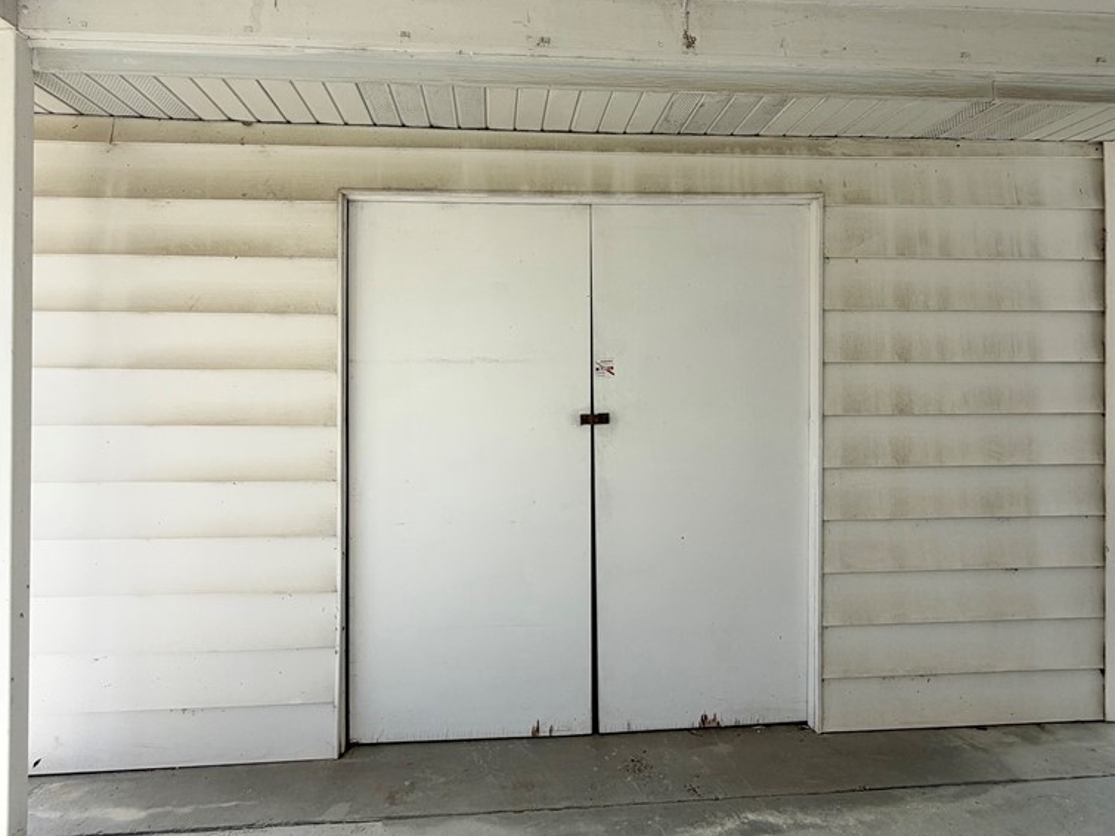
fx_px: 612
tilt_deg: +1.2
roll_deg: -0.8
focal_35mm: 19
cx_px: 558
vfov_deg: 68.3
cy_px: 359
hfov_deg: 84.7
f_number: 2.2
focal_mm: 2.22
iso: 40
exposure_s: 1/770
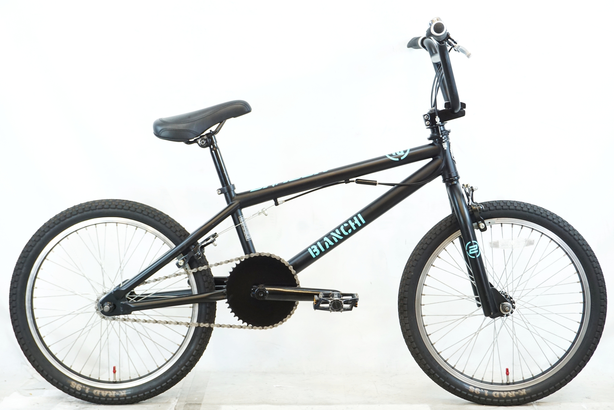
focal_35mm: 64
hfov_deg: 31.2
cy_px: 205
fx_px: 1100
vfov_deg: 21.1
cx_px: 307
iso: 800
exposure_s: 1/30
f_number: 6.3
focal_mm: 43
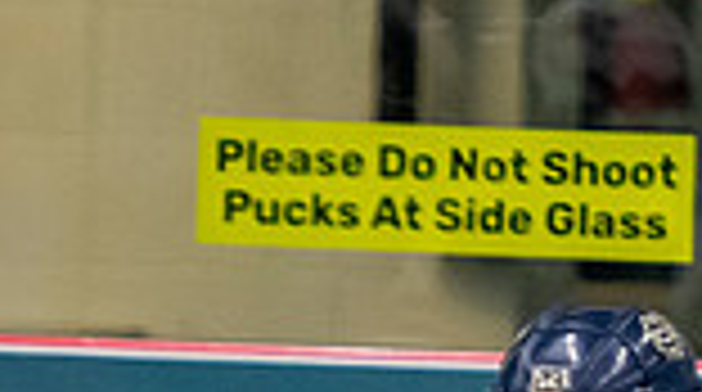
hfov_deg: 1.8
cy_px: 802
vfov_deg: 1.0
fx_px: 22403
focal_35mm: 1206
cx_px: 827
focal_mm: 150
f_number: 3.2
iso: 2000
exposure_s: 1/640
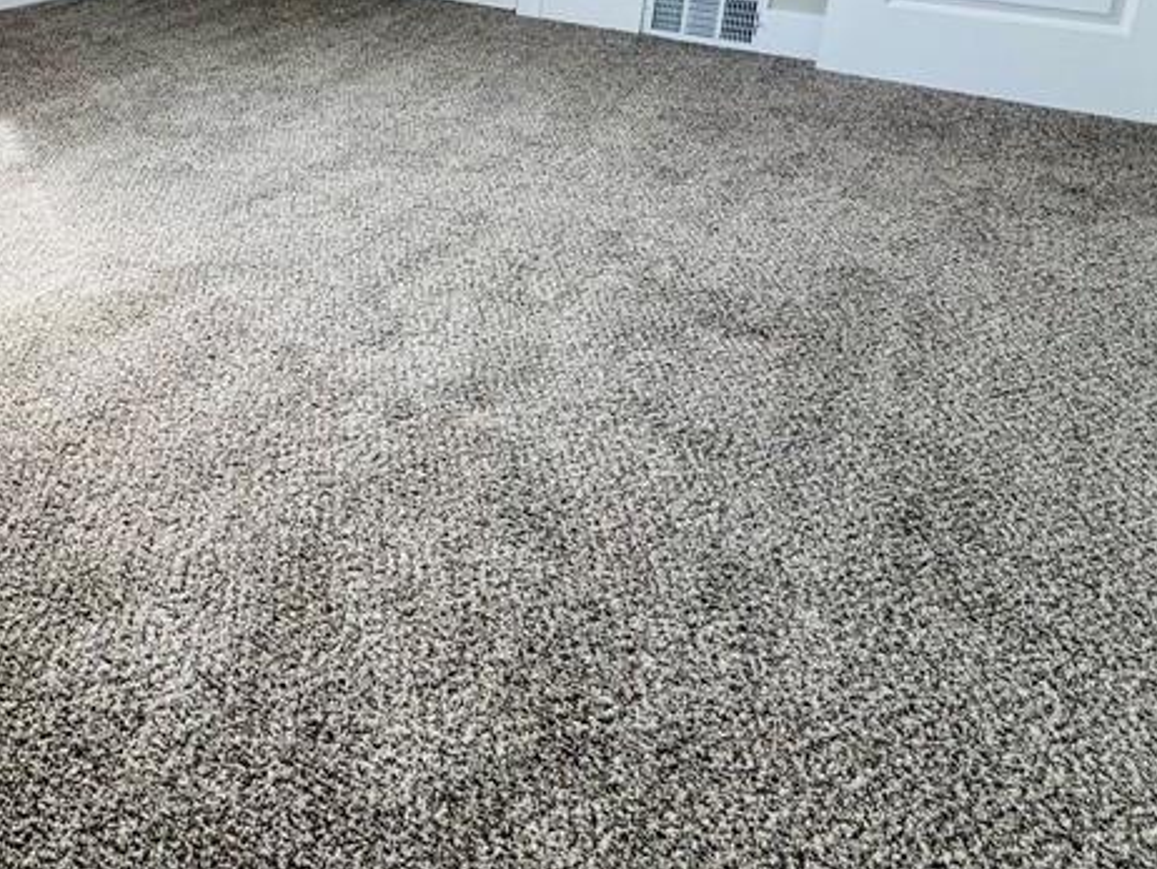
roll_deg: -0.5
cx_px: 158
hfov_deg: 52.6
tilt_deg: -16.6
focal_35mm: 31
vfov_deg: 41.4
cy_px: 68
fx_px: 1037
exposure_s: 1/120
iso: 80
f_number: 2.2
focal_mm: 2.22
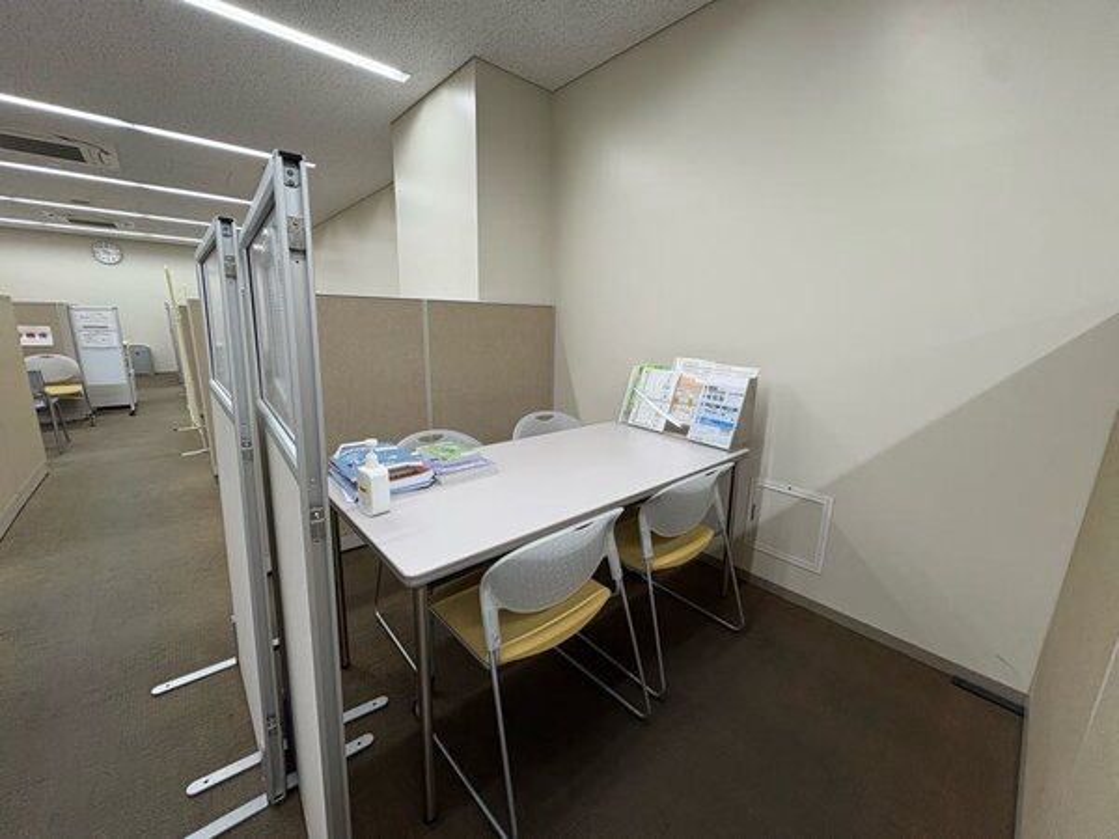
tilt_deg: -11.4
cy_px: 420
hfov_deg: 102.1
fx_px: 453
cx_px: 560
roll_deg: -1.0
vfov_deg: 85.7
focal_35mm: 14
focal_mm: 2.22
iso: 160
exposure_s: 1/100
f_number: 2.2
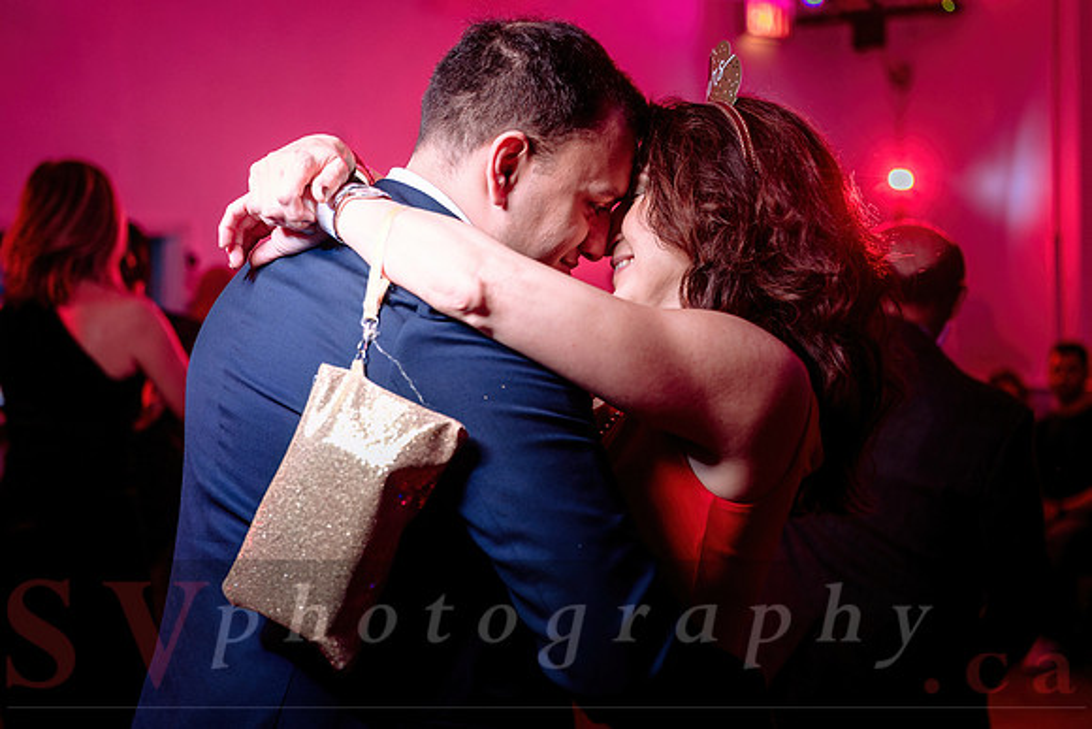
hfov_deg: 30.3
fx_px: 2019
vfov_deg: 20.5
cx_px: 516
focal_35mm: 67
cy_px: 338
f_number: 3.5
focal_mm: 62
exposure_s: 1/60
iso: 800
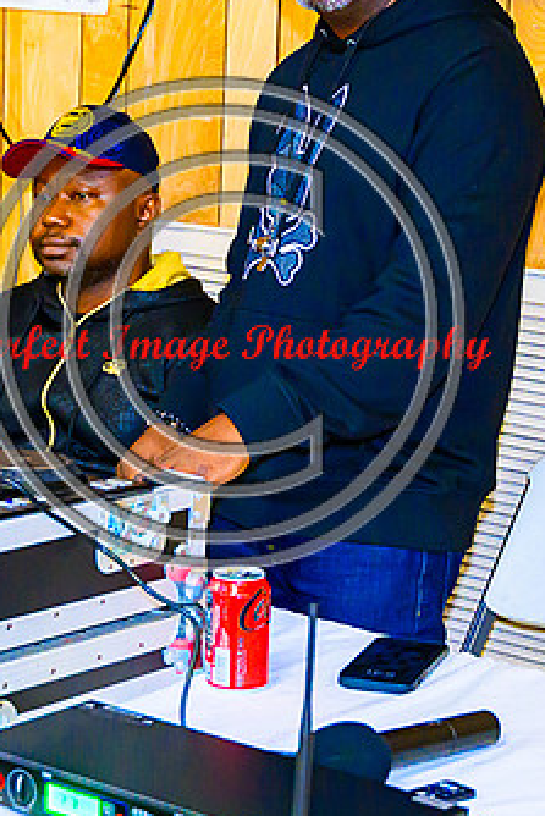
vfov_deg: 19.8
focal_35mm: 103
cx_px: 159
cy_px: 342
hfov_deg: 13.3
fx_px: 2336
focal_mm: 34
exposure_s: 1/125
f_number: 3.2
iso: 1600
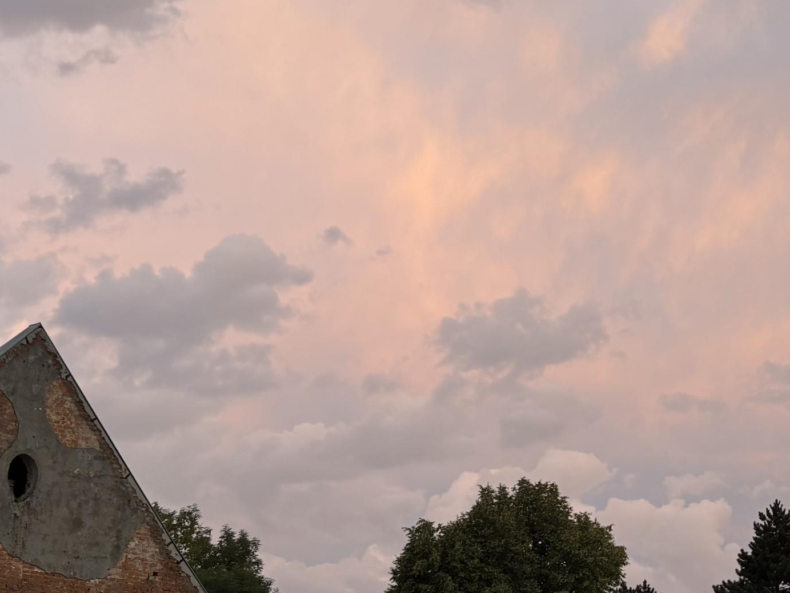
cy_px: 386
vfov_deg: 19.1
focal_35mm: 77
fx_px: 1757
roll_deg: +0.6
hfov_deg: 24.3
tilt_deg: +15.8
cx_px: 778
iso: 40
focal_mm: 5.96
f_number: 1.6
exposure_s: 1/100
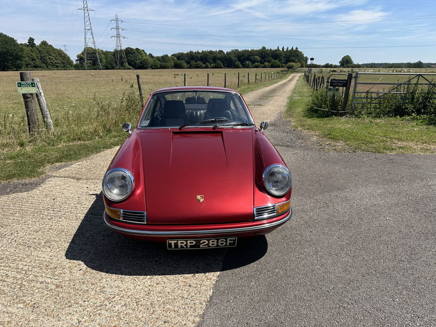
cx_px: 218
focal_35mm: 24
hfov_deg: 71.6
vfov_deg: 56.8
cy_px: 164
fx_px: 302
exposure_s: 1/4348
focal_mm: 6.86
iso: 80
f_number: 1.78
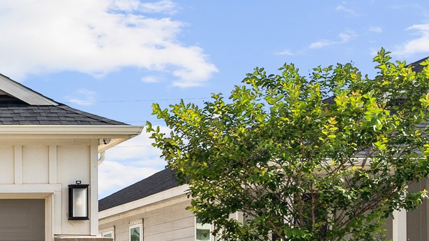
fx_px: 1365
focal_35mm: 120
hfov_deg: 16.6
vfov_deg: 9.9
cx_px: -172
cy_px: 307
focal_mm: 24
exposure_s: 1/30
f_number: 11
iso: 100
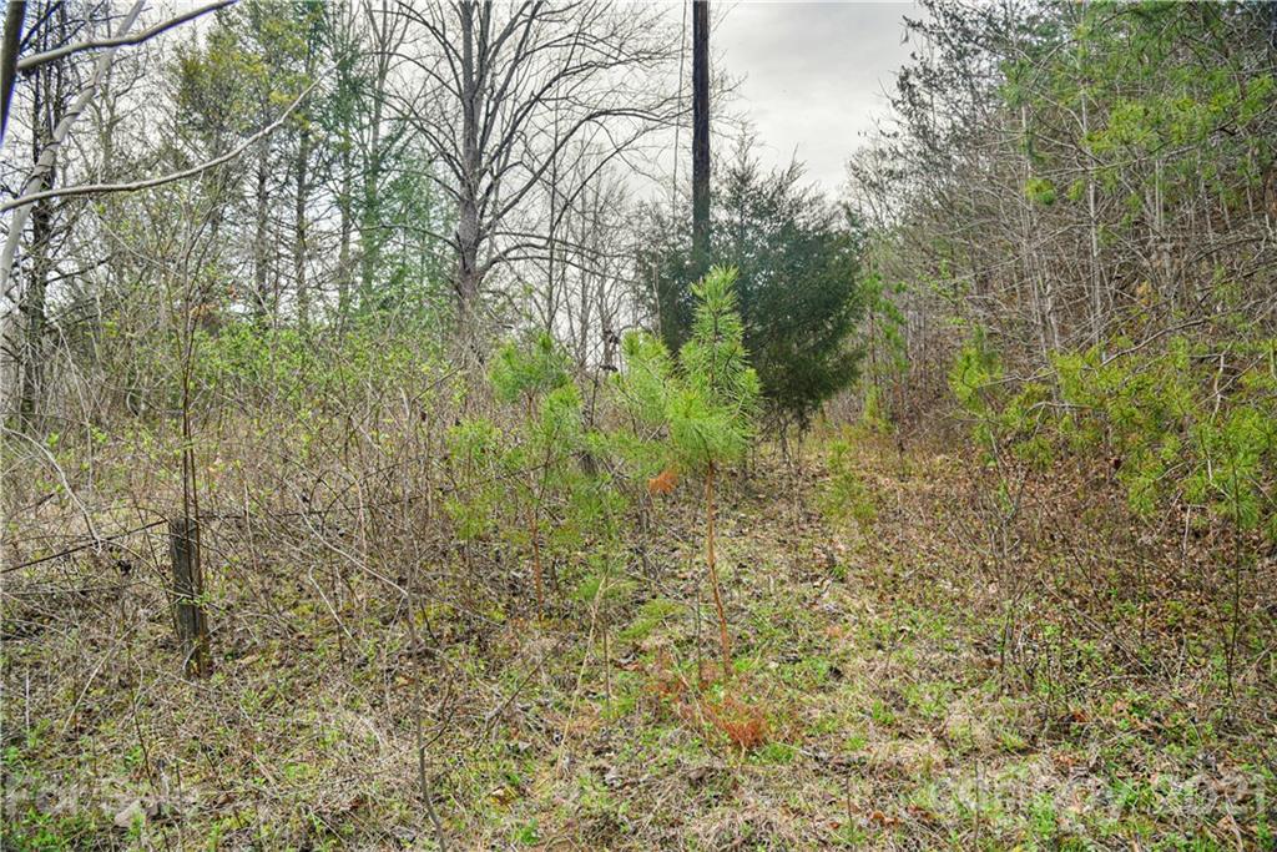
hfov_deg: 73.7
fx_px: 851
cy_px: 426
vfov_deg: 53.1
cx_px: 638
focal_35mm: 24
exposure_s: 1/125
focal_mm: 24
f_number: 5.6
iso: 400
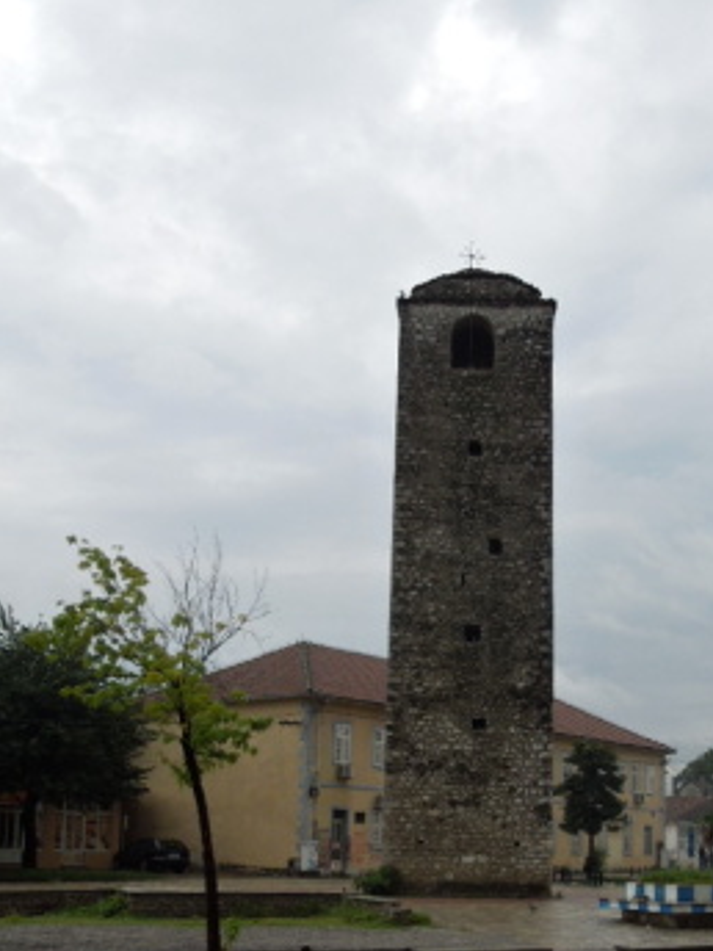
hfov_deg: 31.9
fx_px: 1236
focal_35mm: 45
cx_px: 471
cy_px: 683
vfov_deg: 41.2
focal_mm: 5.6
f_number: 3.6
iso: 100
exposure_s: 1/320
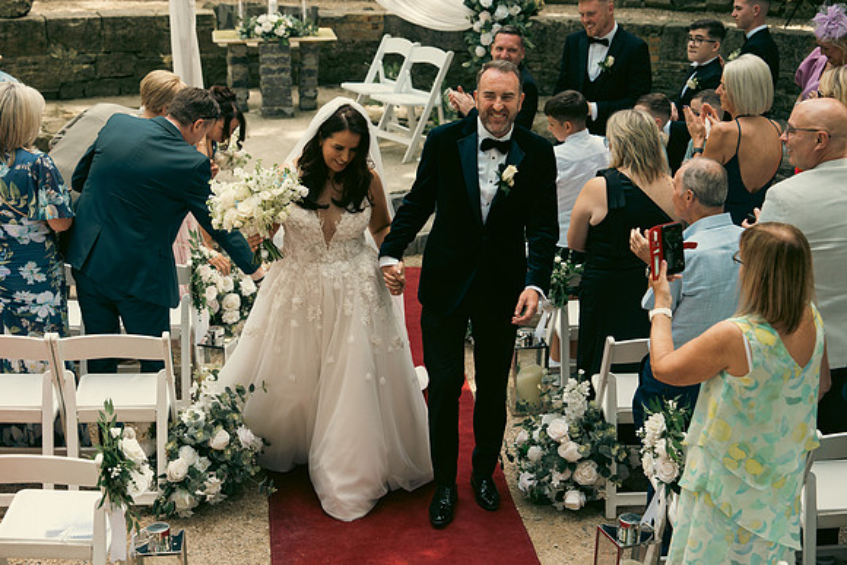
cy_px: 282
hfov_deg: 35.0
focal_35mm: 57
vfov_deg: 23.8
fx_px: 1341
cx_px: 424
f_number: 3.5
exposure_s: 1/200
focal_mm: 57
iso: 250
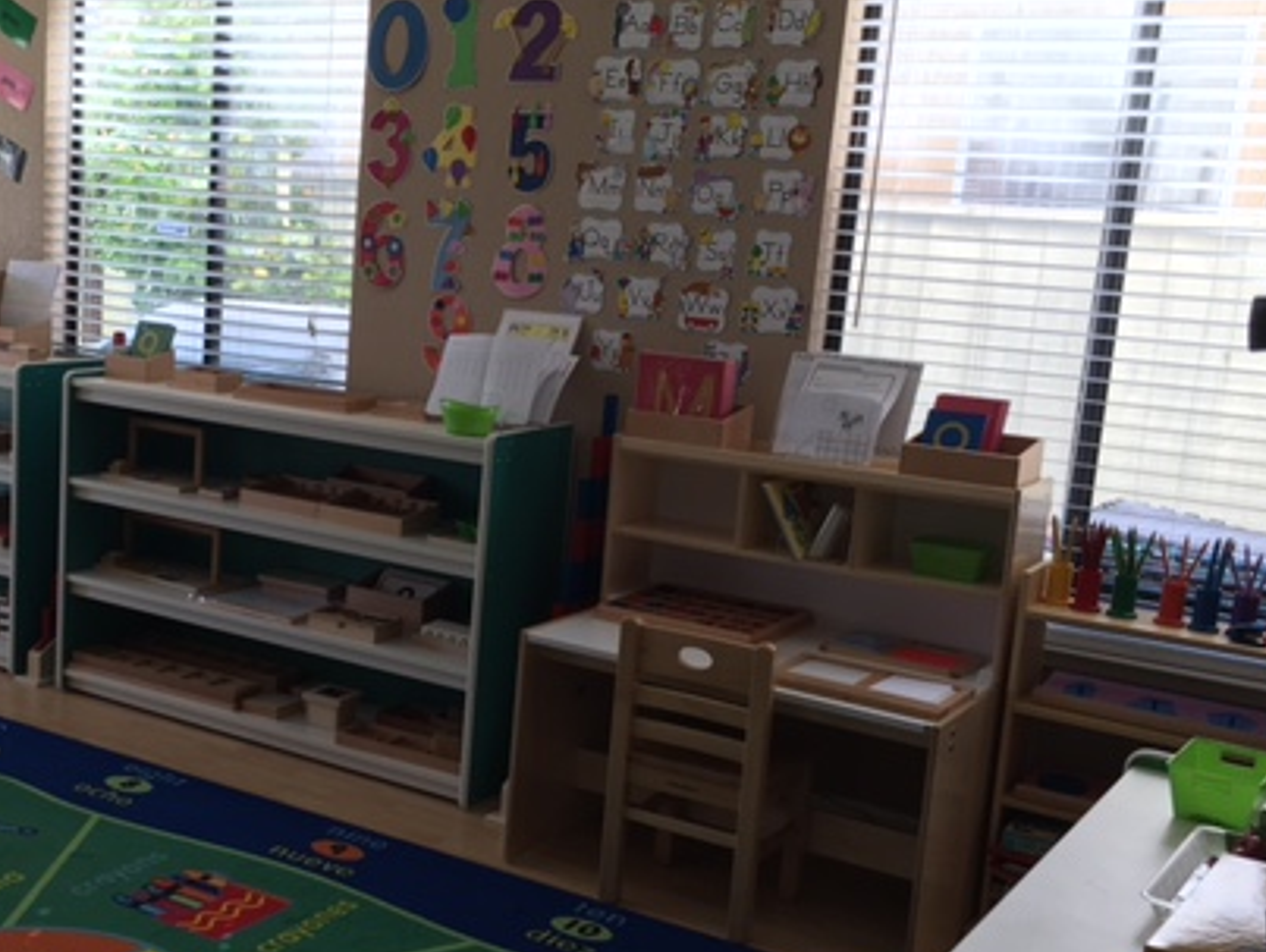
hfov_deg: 40.3
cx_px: 352
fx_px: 1684
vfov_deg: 31.5
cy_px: 537
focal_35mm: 46
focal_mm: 4.15
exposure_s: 1/120
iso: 40
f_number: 2.2
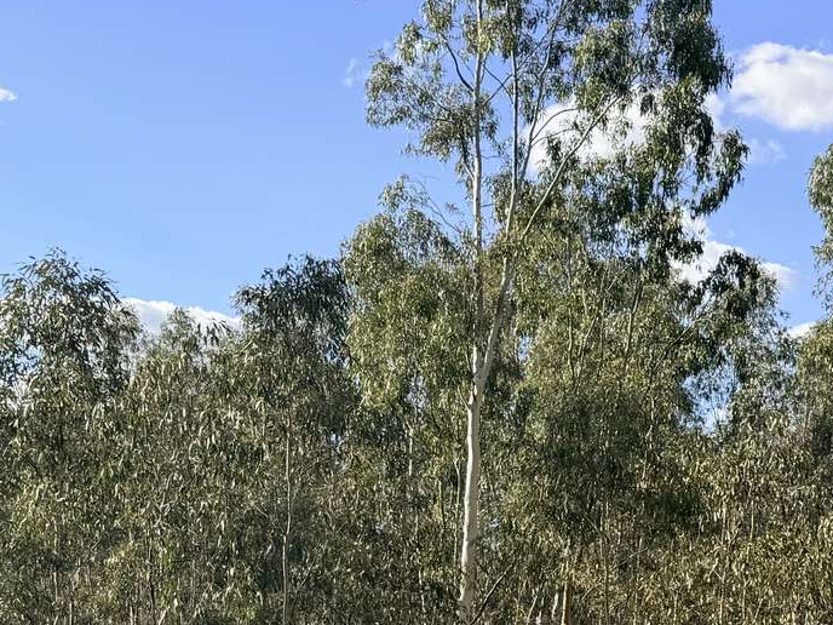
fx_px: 1612
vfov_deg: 20.4
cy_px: 764
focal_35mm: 67
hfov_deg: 28.9
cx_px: 500
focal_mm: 6.76
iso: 80
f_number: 1.78
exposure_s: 1/2703
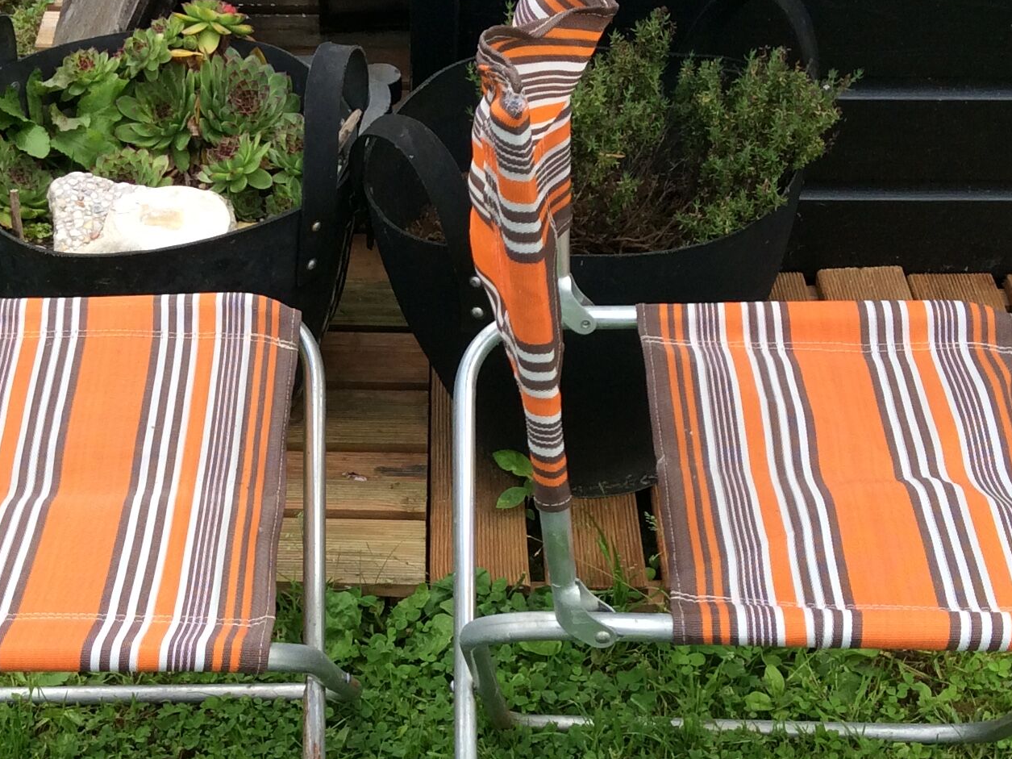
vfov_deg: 22.2
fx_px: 1929
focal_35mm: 66
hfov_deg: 29.3
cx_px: 381
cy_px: 464
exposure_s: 1/411
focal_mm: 3.3
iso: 32
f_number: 2.4
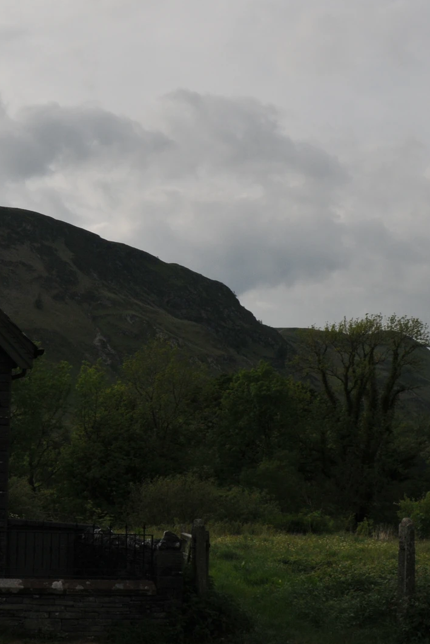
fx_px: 1218
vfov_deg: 29.6
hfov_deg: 19.8
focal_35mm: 68
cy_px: 353
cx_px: 79
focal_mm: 23
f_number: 11
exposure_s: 1/500
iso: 400
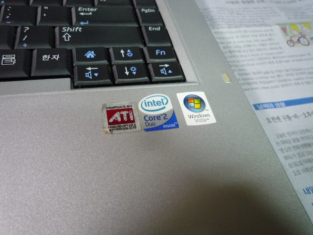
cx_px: 156
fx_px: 226
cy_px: 118
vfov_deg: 54.9
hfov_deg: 69.4
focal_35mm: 25
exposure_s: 1/25
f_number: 2.8
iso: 400
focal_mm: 4.4
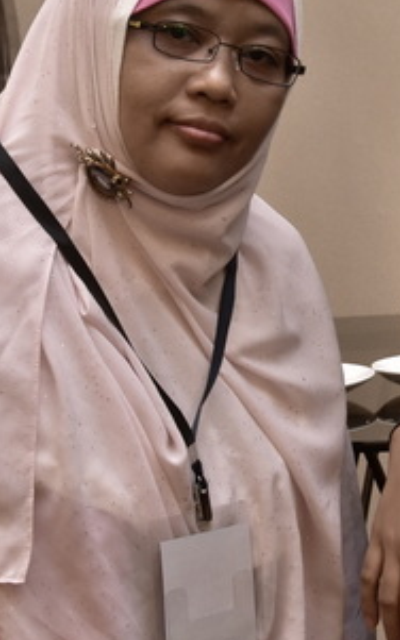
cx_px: 494
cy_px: 132
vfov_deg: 15.1
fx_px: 2408
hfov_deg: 9.4
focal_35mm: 138
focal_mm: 34
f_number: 7.1
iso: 1000
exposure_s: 1/50
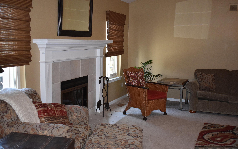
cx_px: 119
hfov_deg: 47.7
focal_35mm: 42
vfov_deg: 30.9
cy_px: 77
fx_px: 269
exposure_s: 1/125
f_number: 4
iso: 1100
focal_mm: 27
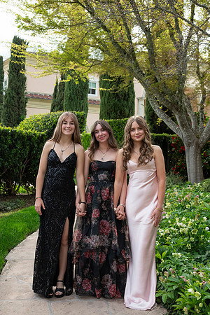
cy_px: 158
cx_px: 105
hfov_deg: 29.2
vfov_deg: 42.7
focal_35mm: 46
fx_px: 402
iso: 1250
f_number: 5.6
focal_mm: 46
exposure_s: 1/2000
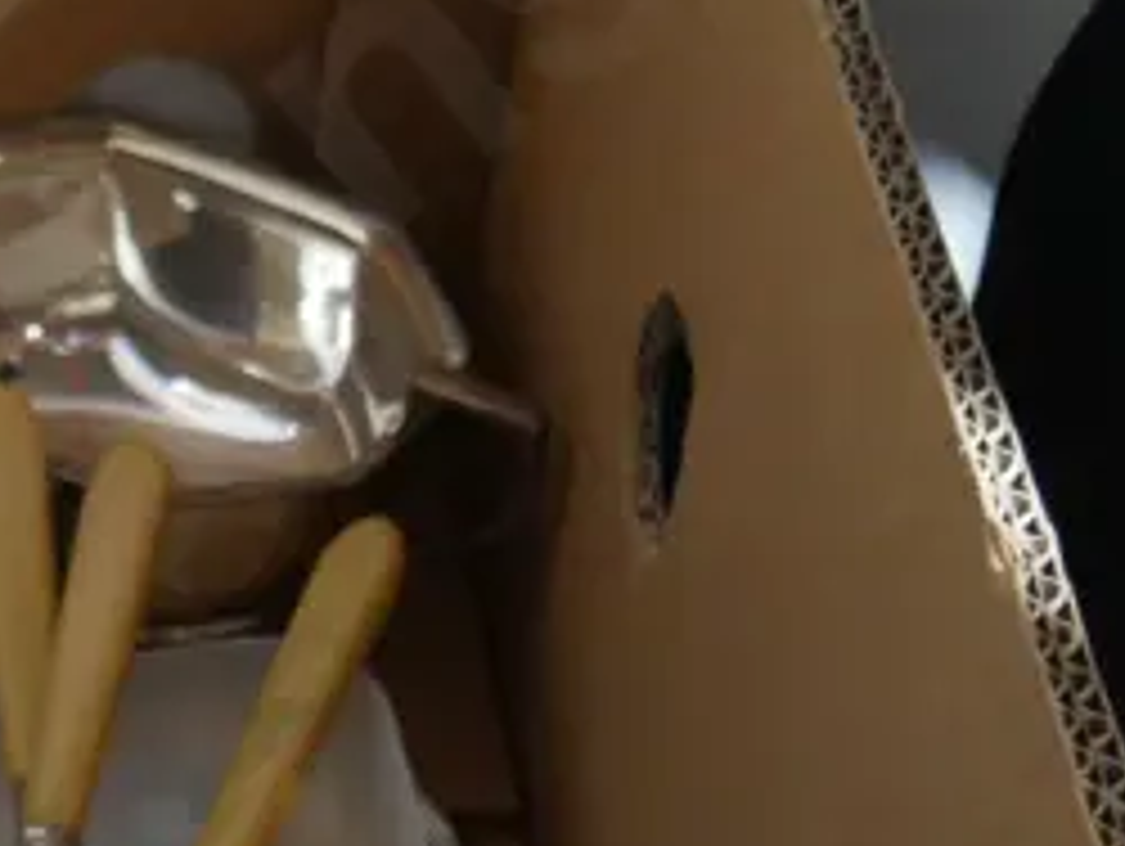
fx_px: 4262
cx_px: -333
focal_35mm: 131
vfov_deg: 11.3
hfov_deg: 14.4
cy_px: 646
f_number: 3.6
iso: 2000
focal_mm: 16
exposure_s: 1/60
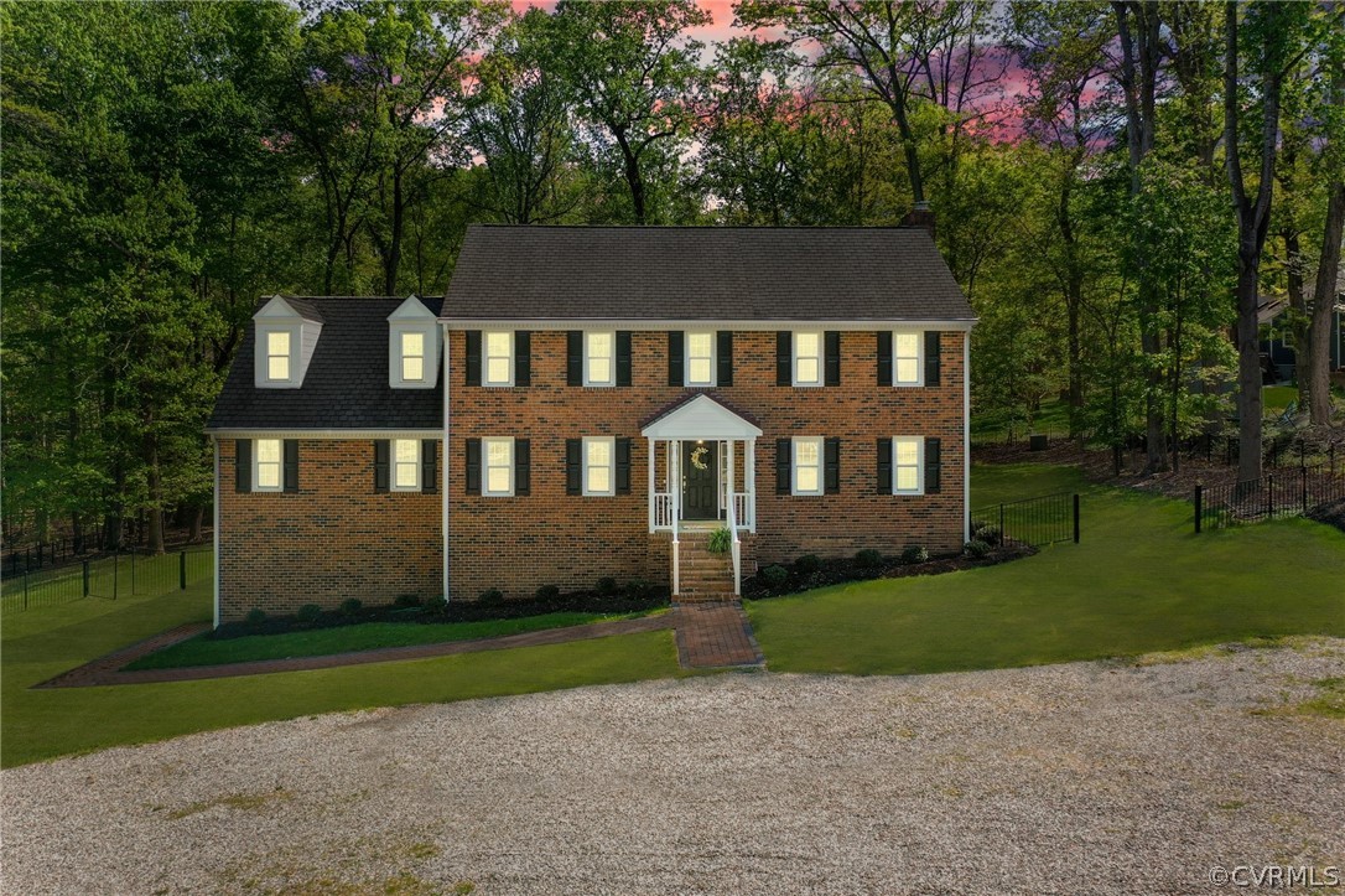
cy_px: 448
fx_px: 1046
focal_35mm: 28
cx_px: 672
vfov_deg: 46.4
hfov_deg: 65.5
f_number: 3.2
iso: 100
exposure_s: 1/30
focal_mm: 10.26
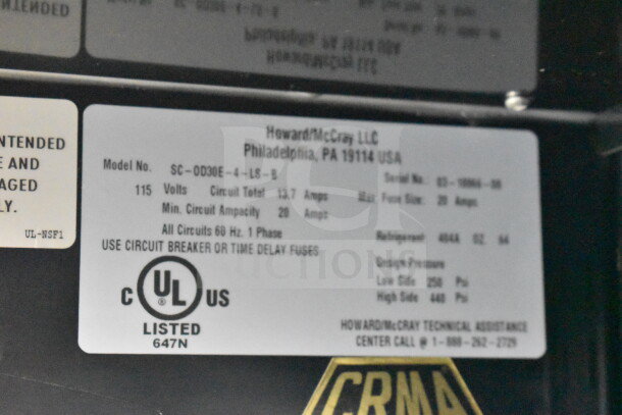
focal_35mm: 82
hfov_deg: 24.6
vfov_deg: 16.6
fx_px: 1426
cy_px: 208
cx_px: 311
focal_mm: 55
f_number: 5.6
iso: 25600
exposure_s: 1/25
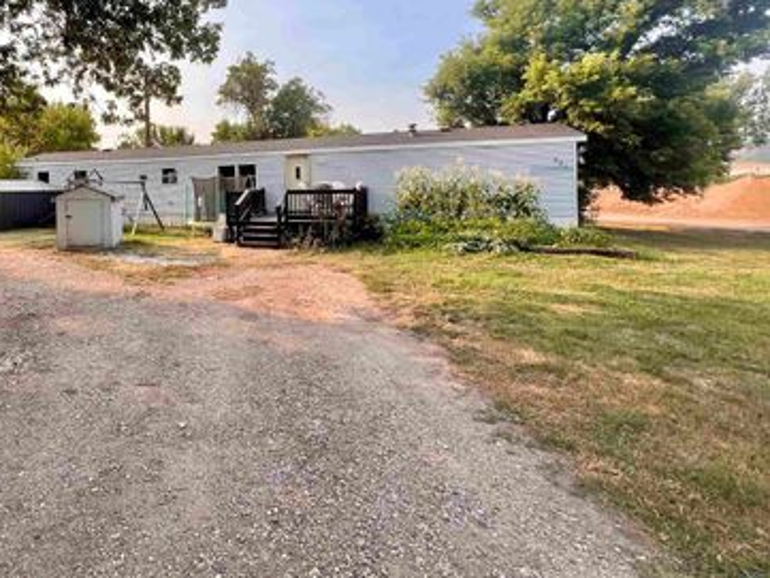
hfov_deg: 84.2
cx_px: 247
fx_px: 401
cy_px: 191
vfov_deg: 69.5
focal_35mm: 18
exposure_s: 1/995
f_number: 1.8
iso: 32
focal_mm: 1.57
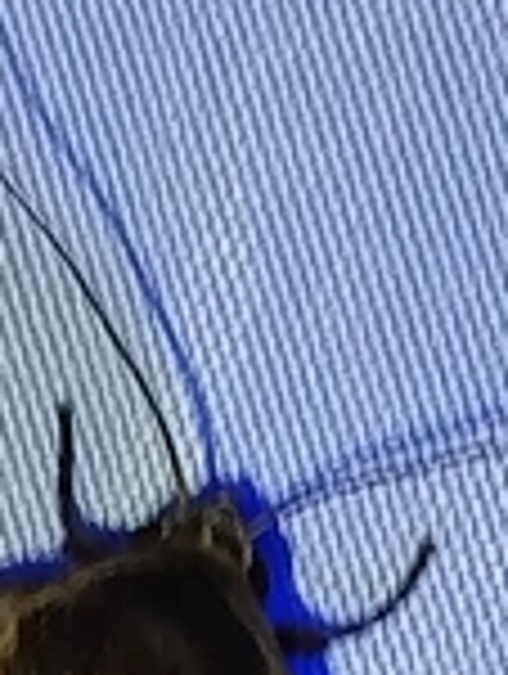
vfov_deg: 6.3
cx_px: 198
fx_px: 5990
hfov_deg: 4.9
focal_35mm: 307
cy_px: 1192
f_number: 1.7
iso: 80
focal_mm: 5.31
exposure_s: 1/50
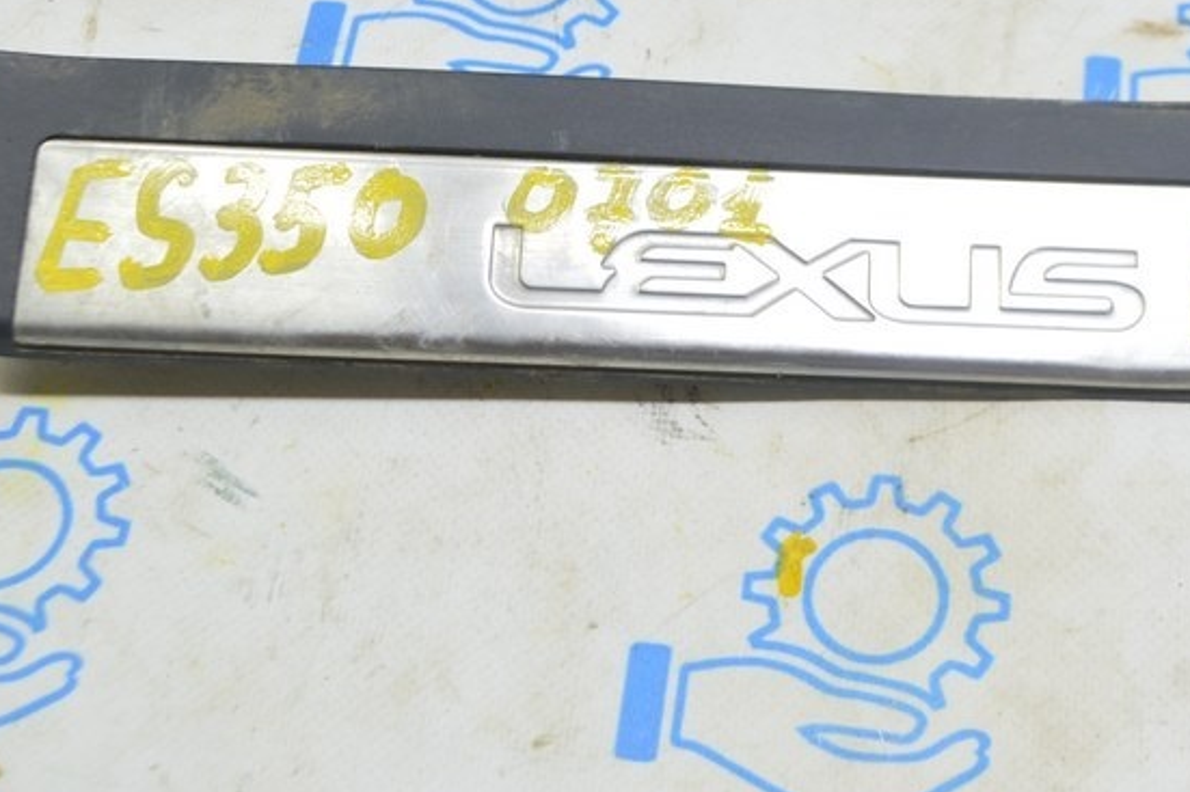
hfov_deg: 25.8
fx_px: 2577
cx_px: 840
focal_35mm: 78
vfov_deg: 17.2
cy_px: 83
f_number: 5.6
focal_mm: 28
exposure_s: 1/20
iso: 400
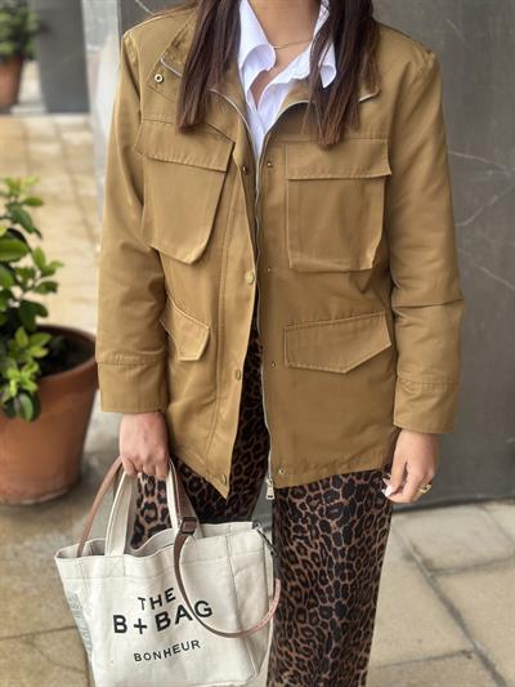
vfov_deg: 39.6
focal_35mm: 48
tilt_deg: -21.5
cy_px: 344
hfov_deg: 30.3
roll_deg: -0.1
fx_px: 952
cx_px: 258
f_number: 1.78
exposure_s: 1/371
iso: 80
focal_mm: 6.86
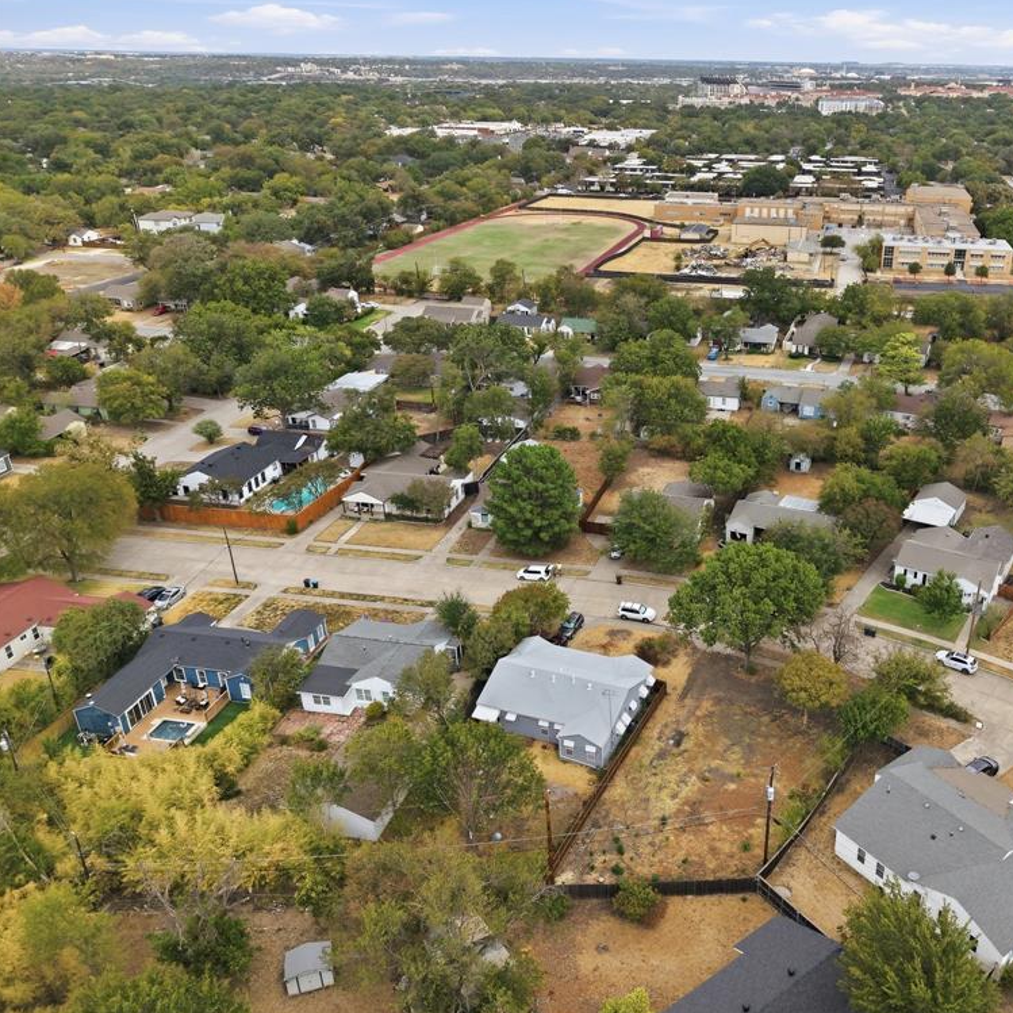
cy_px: 506
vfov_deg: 55.6
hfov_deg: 54.4
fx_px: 960
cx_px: 684
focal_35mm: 29
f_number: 1.8
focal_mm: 8.7
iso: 130
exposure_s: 1/80
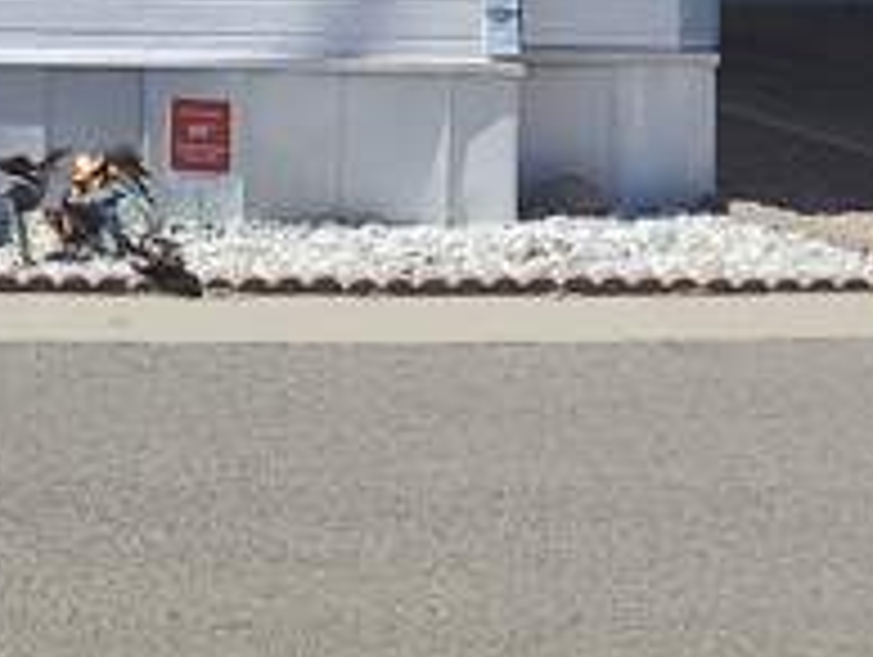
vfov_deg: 13.6
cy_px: -324
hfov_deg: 16.6
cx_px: -576
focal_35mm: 103
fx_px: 2601
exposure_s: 1/2932
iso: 102
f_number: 1.5
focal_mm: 4.15
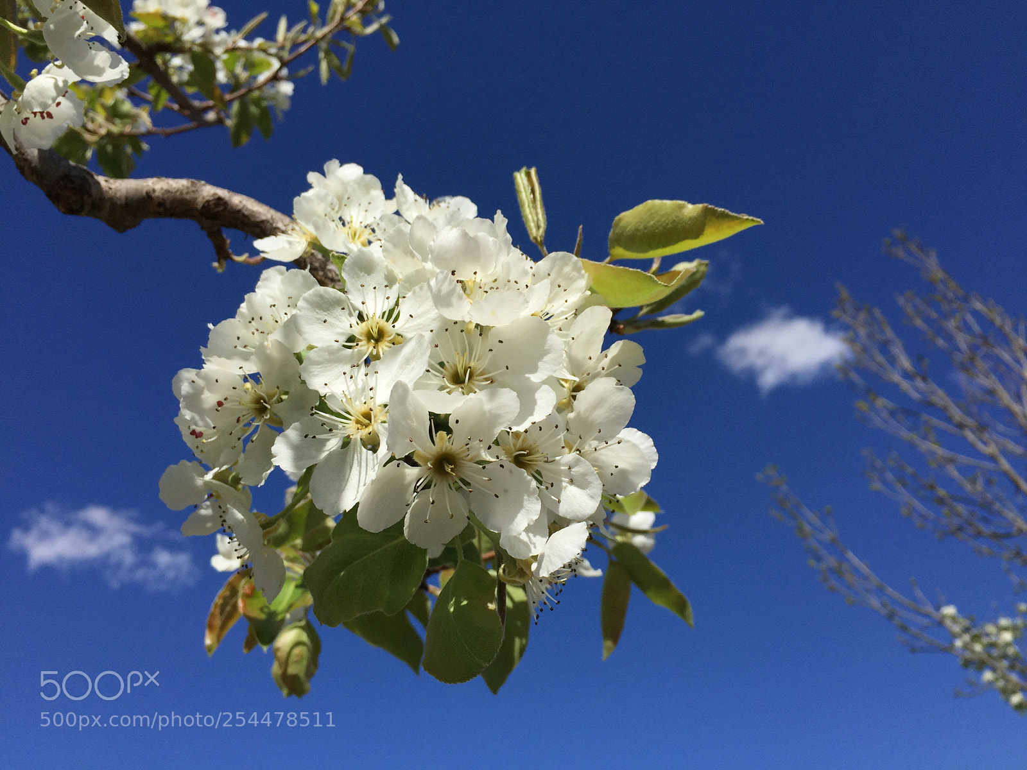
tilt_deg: +42.2
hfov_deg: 61.7
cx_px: 514
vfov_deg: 48.2
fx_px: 860
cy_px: 385
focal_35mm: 29
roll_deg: +1.5
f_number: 2.2
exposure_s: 1/4405
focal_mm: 4.15
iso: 32
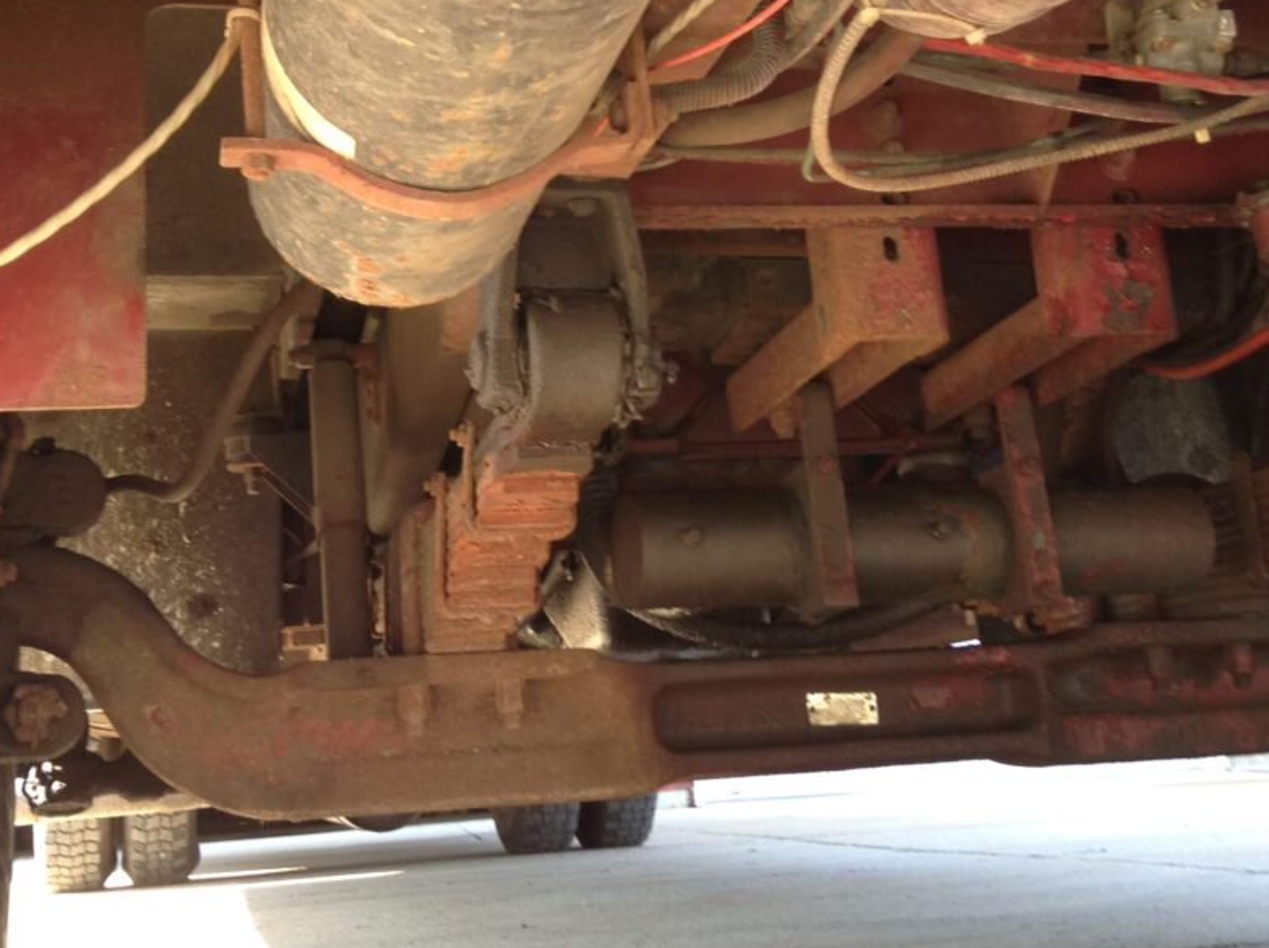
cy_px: 327
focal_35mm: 49
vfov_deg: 29.4
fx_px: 1794
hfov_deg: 38.9
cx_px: 535
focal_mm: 3.3
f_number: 2.4
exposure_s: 1/40
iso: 25
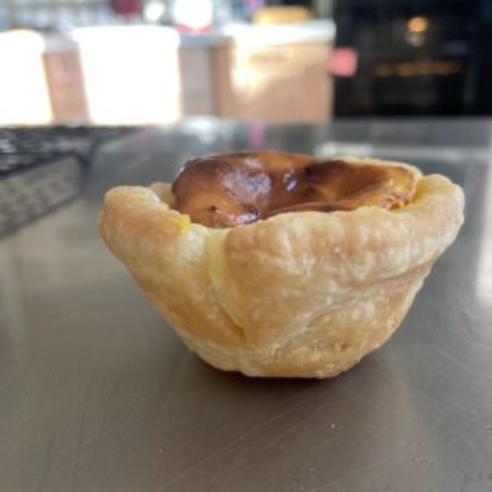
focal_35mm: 33
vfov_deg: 49.7
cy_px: 257
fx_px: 531
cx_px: 271
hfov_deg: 49.7
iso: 125
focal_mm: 4.25
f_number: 1.8
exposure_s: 1/103
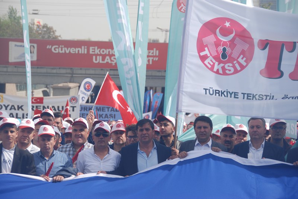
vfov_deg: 10.2
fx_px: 1119
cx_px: 149
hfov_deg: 15.2
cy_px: 100
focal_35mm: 135
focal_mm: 90
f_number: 5.6
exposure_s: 1/500
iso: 140
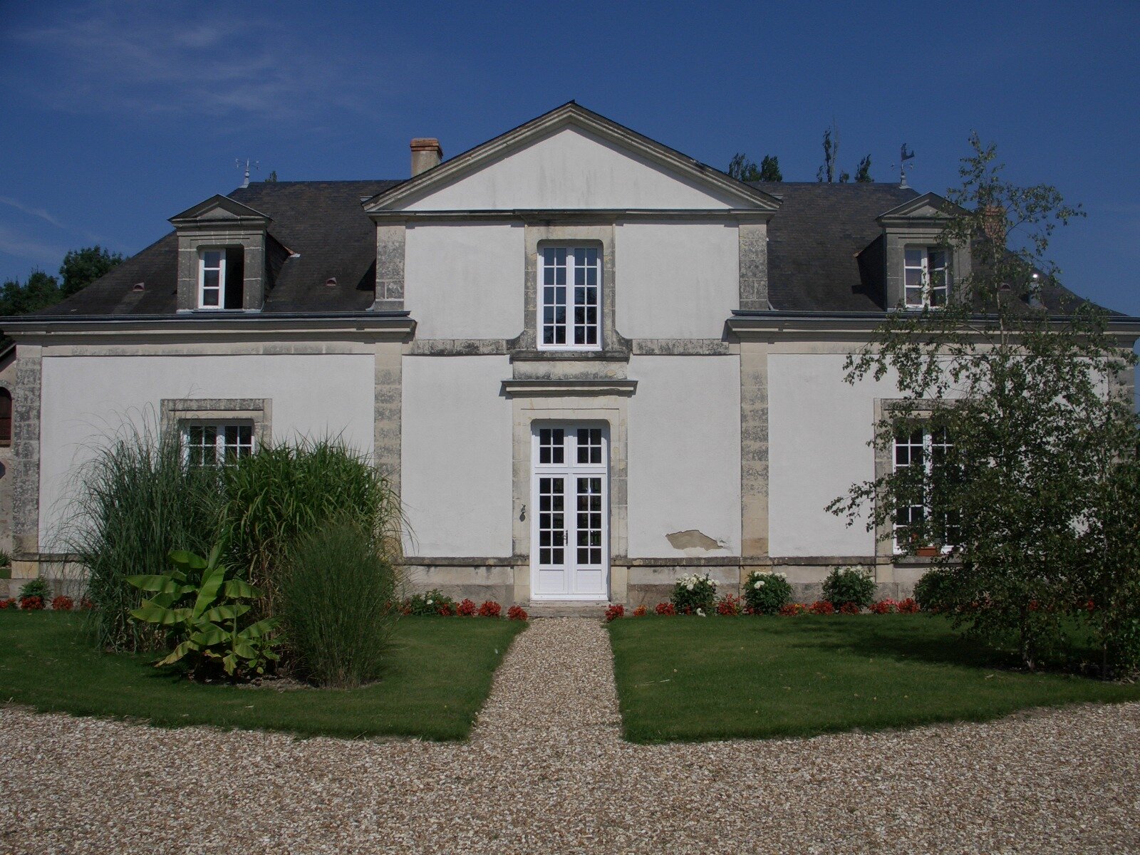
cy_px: 428
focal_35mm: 33
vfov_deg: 42.9
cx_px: 570
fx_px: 1087
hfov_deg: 55.4
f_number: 5.6
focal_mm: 7.1
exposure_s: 1/1250
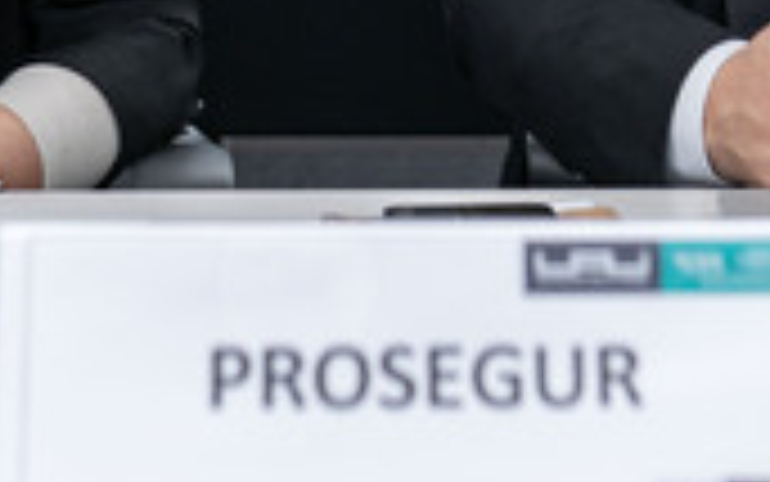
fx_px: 2666
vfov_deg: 9.9
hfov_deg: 16.4
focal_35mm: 127
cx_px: 417
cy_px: -338
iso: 400
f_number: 2.8
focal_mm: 35
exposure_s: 1/160
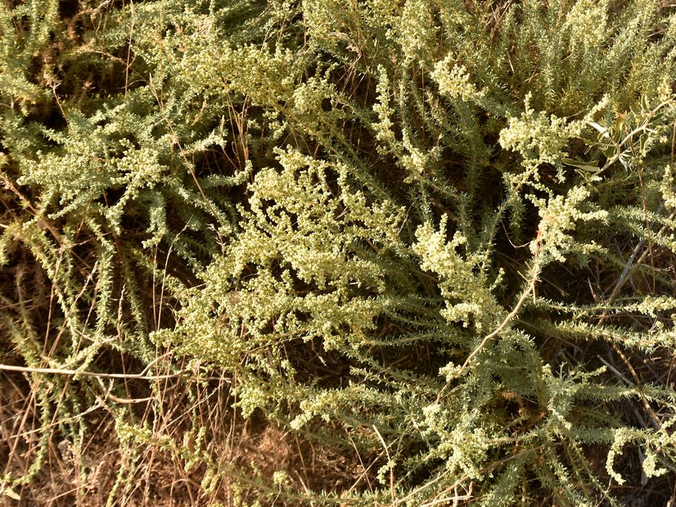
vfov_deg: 19.4
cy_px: 254
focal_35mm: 76
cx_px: 447
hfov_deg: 25.6
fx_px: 1480
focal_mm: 31
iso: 250
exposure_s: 1/320
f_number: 9
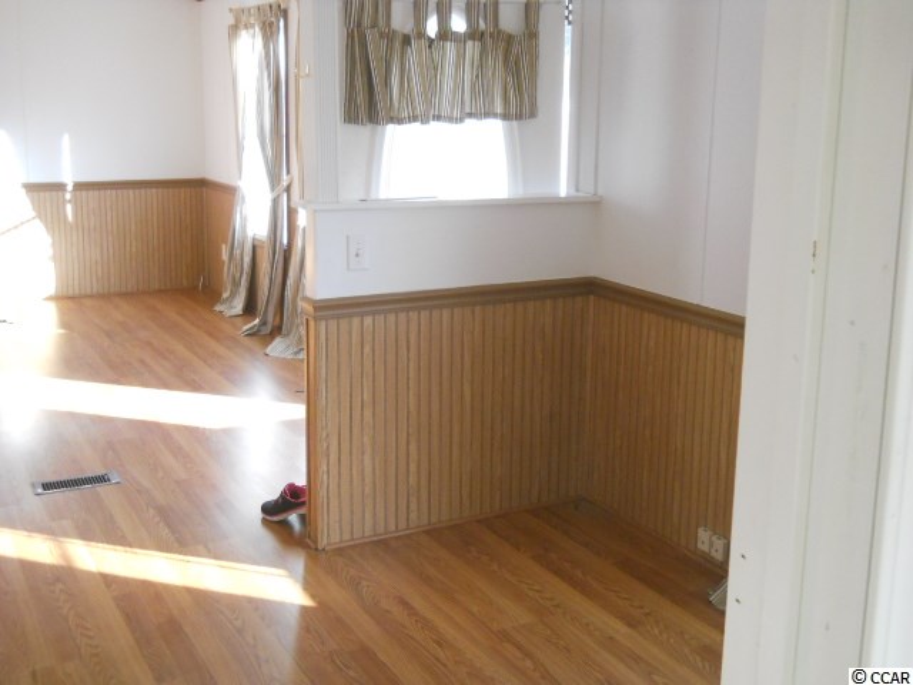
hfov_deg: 45.8
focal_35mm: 41
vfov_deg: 35.1
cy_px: 342
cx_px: 456
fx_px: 1081
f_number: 3.1
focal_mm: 6.72
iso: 400
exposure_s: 1/100
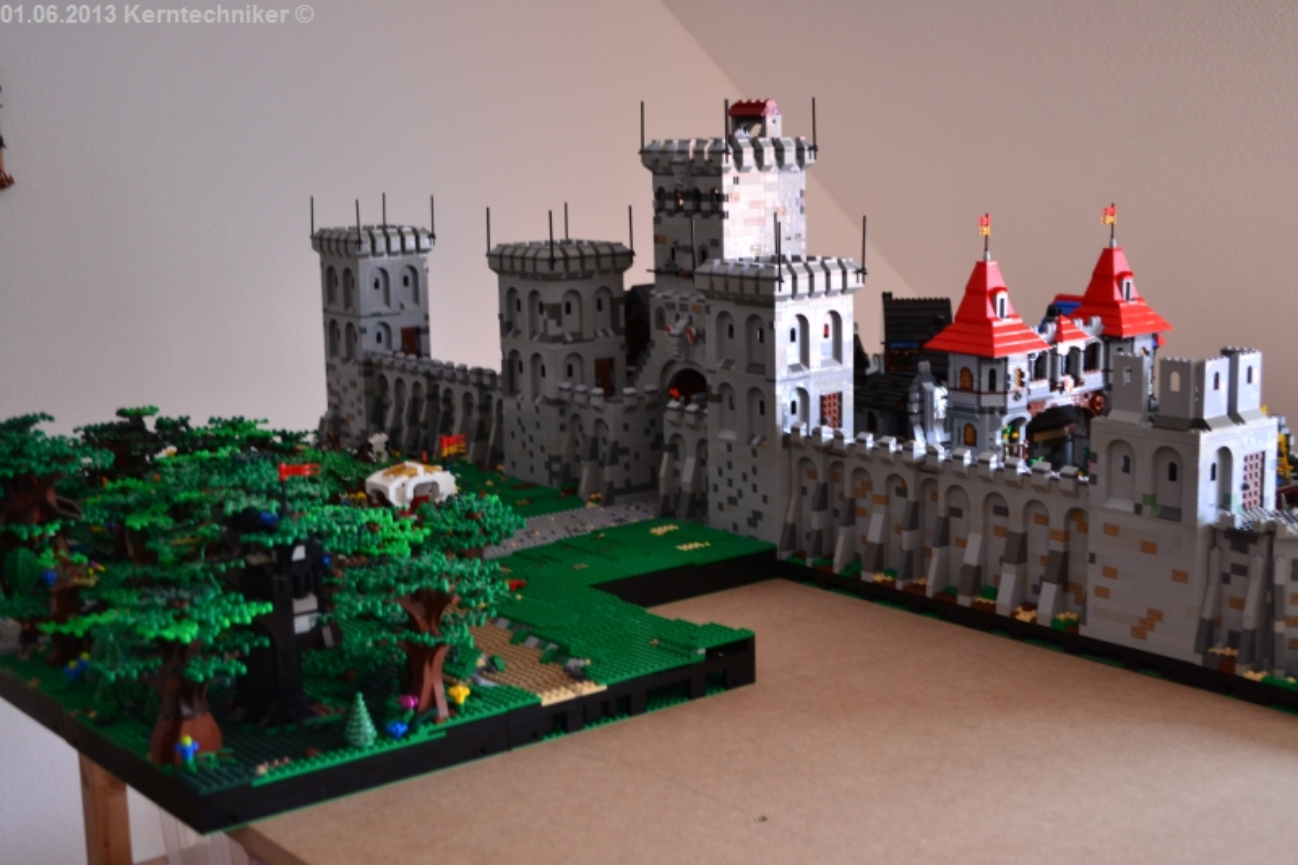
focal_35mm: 48
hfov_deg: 41.1
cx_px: 649
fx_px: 1730
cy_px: 432
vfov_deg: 28.1
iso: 800
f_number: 4.8
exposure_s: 1/6
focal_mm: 32
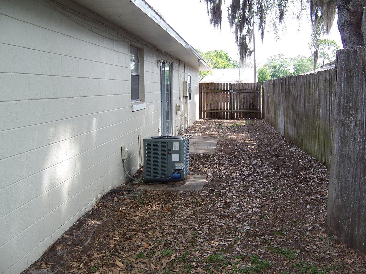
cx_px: 185
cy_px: 139
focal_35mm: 34
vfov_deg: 41.8
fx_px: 360
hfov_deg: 54.0
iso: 80
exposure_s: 1/125
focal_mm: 5.5
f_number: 3.4
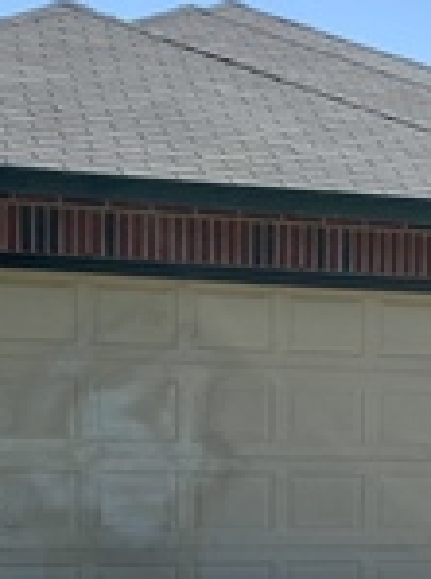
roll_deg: -0.5
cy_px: 676
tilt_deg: -6.6
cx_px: 415
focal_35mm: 112
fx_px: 1867
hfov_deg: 13.0
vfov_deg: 16.9
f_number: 1.8
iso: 32
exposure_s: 1/3623
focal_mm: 4.25
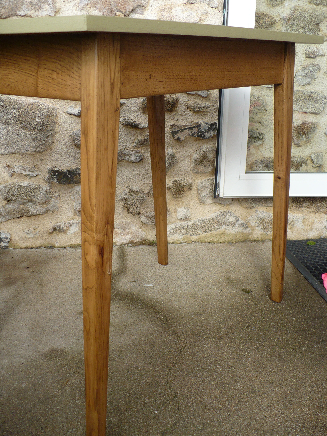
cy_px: 218
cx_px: 164
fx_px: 466
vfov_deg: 50.1
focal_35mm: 37
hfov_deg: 38.7
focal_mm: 6.1
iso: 100
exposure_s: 1/400
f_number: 2.8
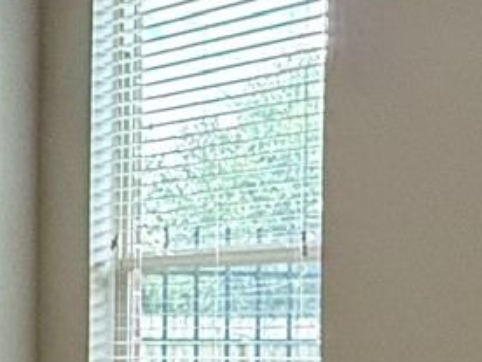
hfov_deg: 17.2
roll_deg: -0.4
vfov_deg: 14.1
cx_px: -217
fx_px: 1448
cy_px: 341
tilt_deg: +0.4
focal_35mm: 104
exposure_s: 1/120
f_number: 2.2
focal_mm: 2.22
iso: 250
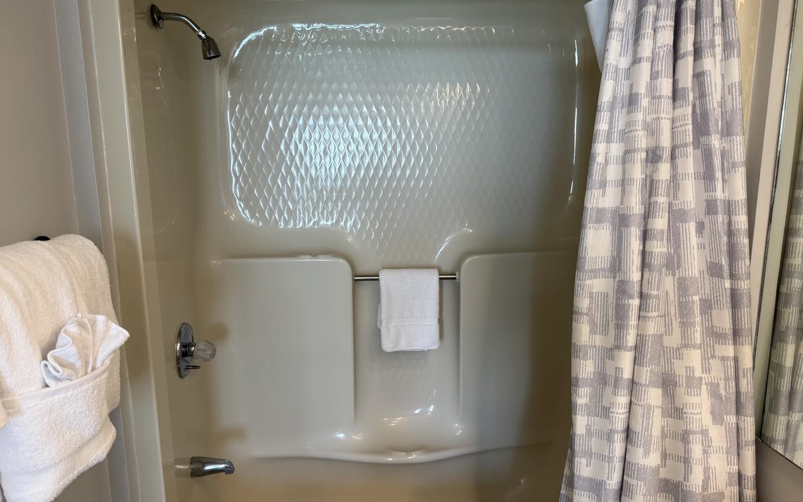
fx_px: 569
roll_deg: +0.3
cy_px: 277
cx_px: 396
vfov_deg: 47.5
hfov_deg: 70.4
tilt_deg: -9.5
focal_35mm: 26
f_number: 1.78
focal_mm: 6.76
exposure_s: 1/120
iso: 160
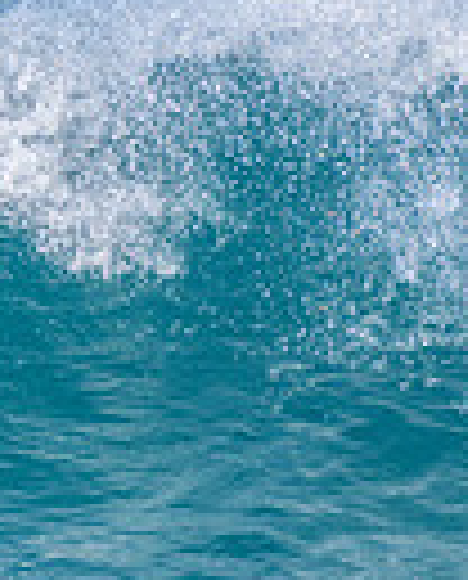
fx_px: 54352
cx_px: -729
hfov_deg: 0.5
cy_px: 110
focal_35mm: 3154
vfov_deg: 0.6
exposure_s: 1/2000
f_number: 5.6
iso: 450
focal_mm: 500
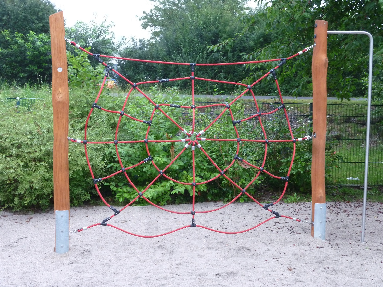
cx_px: 192
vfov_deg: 30.3
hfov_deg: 39.7
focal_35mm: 48
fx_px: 531
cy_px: 144
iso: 250
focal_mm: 8.6
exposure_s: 1/30
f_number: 4.3
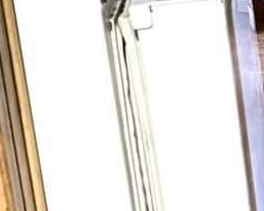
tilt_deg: -13.5
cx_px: 574
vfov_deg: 11.0
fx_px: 1086
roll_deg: +3.0
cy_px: 6
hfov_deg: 11.9
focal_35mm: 139
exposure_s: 1/40
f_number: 1.78
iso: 640
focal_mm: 6.76
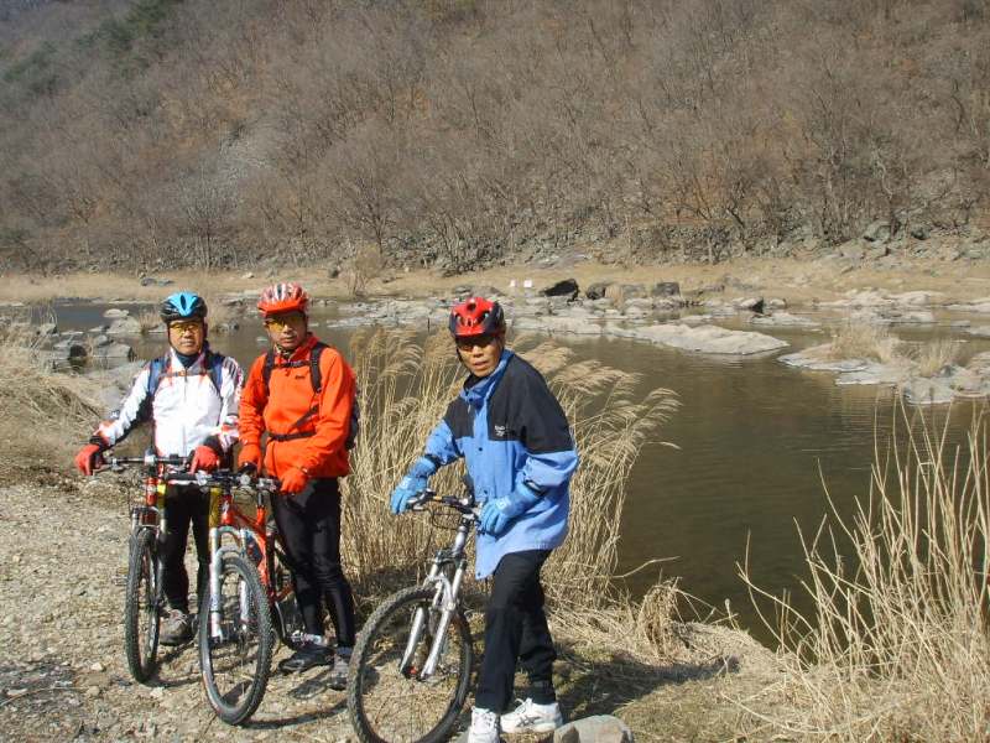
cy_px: 372
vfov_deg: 36.8
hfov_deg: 47.9
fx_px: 1115
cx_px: 495
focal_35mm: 39
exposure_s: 1/250
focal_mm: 6.6
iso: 50
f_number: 6.3
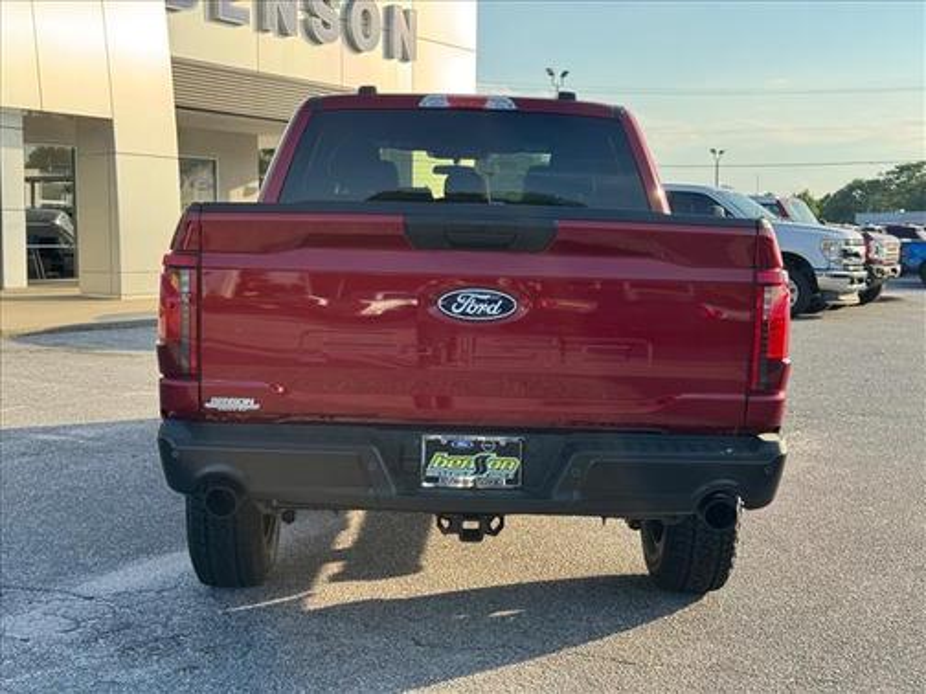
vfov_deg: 30.3
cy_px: 347
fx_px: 1284
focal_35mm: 48
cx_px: 463
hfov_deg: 39.7
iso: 64
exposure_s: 1/995
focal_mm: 6.76
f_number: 1.78
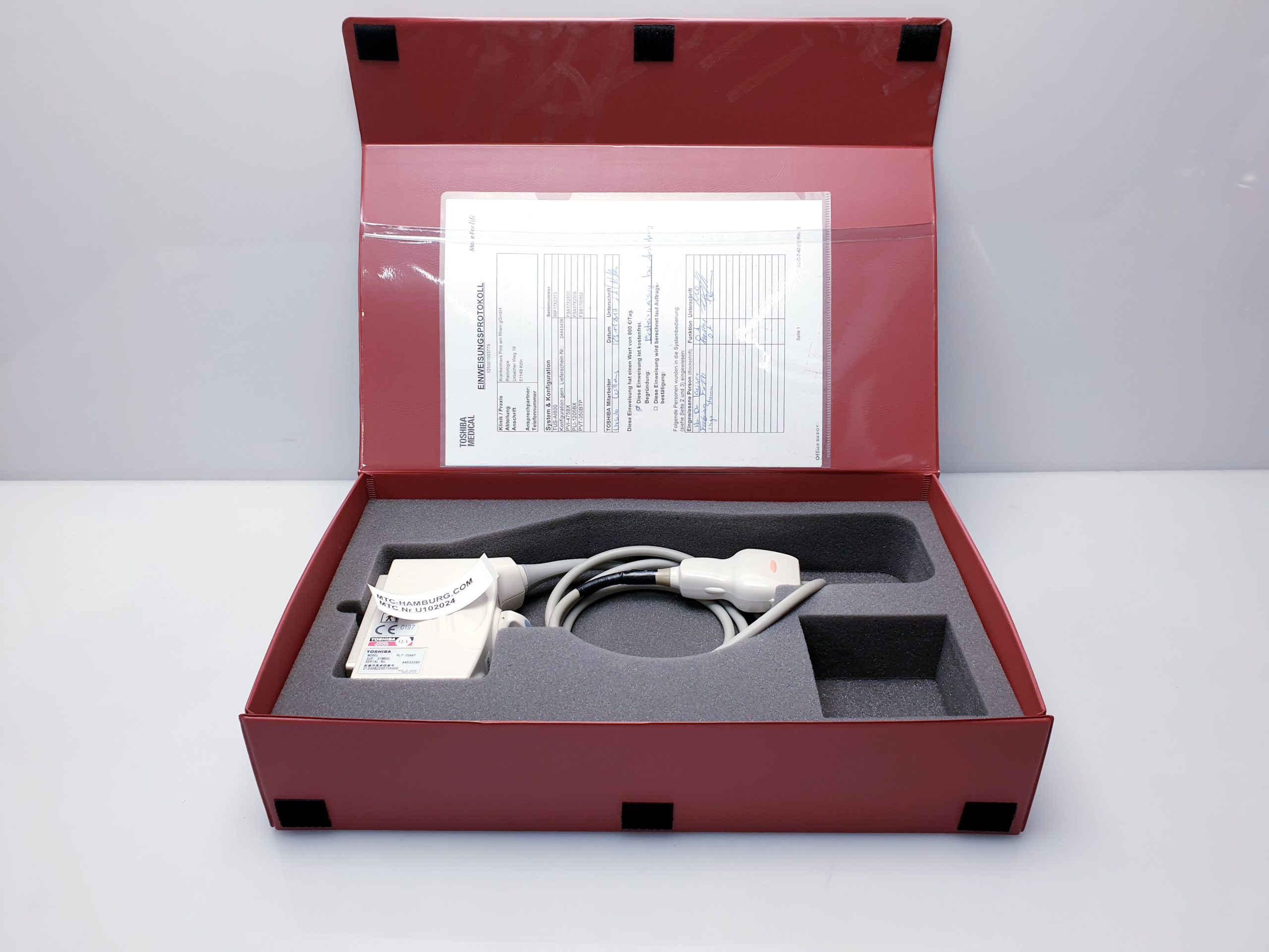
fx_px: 953
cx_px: 634
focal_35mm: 26
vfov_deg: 53.1
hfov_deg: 67.3
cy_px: 476
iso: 50
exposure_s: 1/100
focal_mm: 4.3
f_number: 2.4
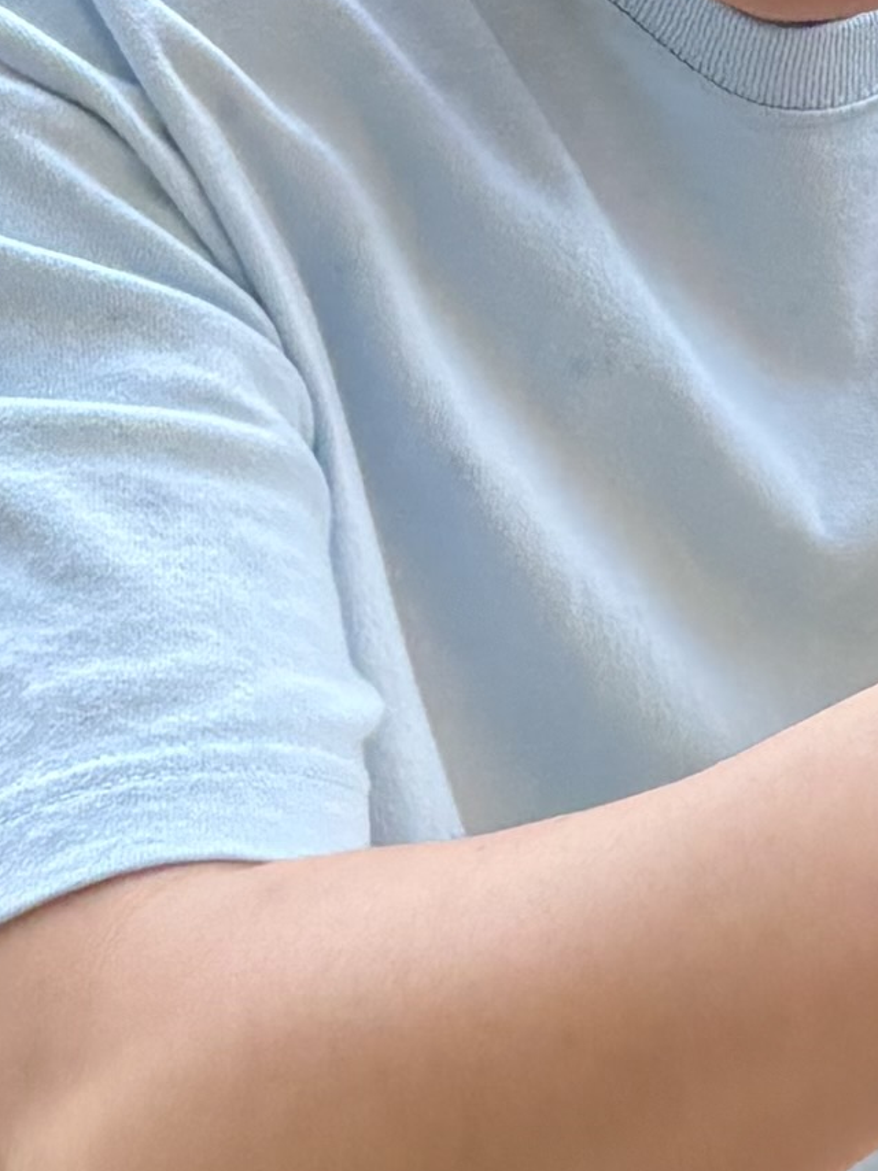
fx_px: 5887
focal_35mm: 174
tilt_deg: -24.9
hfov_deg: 8.3
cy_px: 720
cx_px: 1480
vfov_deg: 11.4
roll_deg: +2.1
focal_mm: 5.96
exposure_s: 1/511
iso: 50
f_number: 1.6
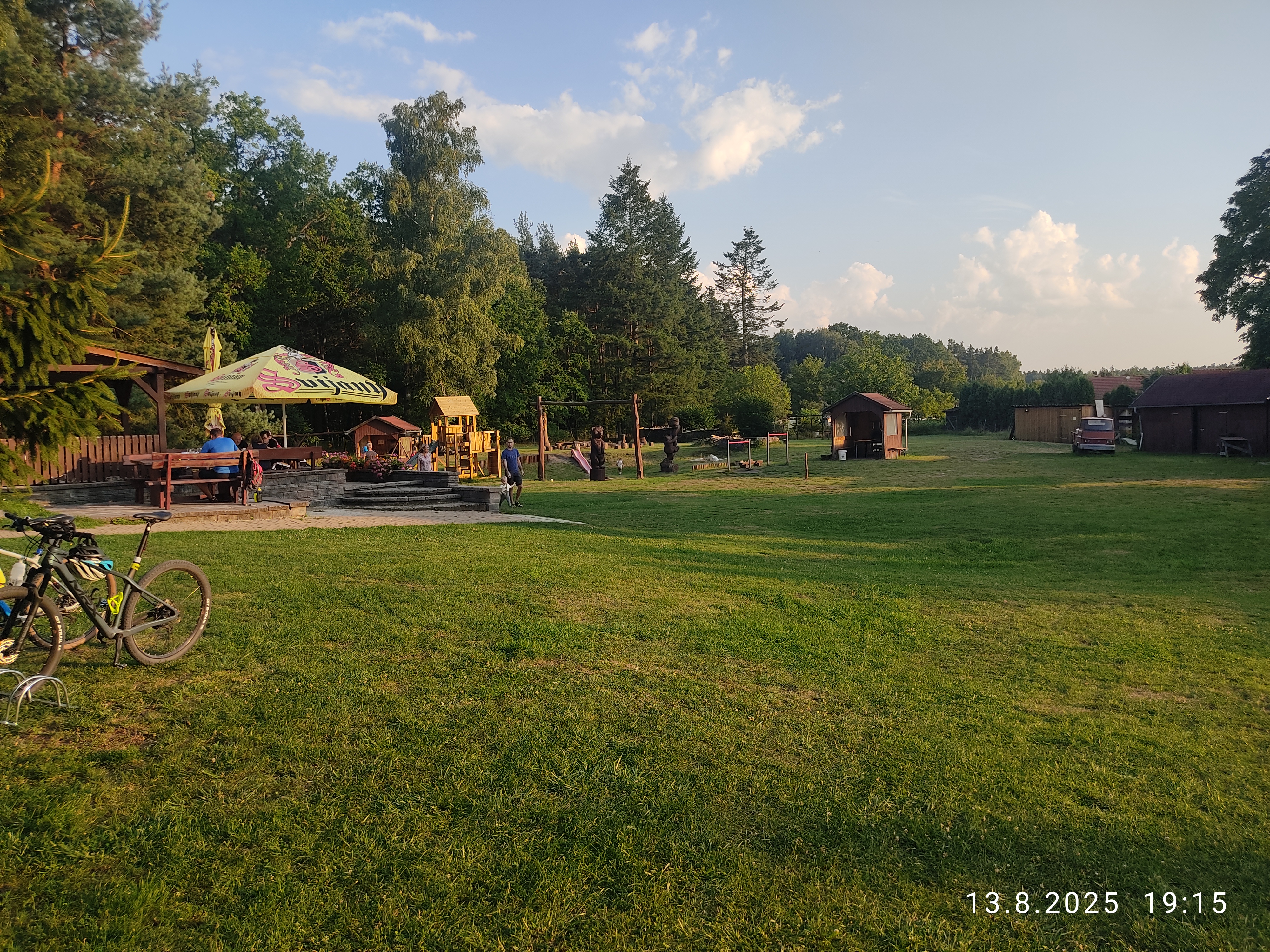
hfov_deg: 67.3
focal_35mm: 26
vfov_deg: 53.1
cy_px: 476
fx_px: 954
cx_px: 635
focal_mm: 4.74
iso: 100
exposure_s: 1/432
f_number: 1.79
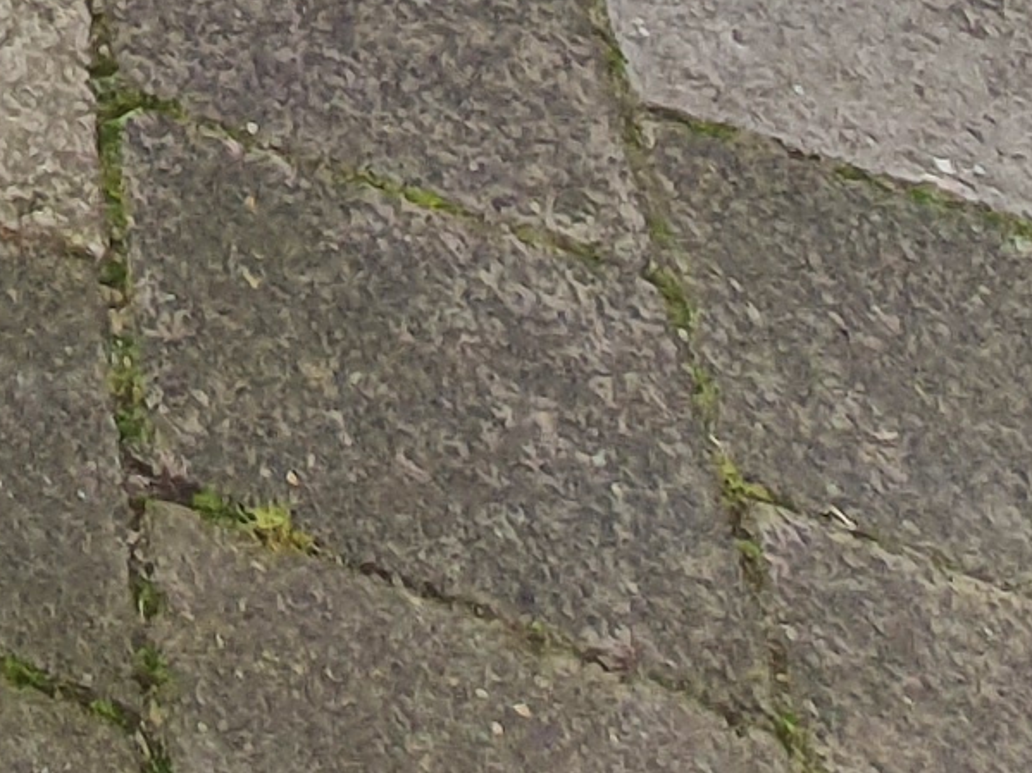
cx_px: -1542
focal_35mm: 100
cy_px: -2171
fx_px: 2981
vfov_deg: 8.6
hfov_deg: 13.5
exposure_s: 1/1800
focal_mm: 1.8
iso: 50
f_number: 2.2
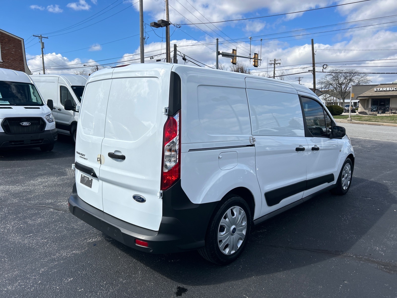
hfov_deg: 67.3
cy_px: 149
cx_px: 198
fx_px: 298
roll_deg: -0.2
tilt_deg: -5.4
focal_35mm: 26
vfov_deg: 53.1
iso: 50
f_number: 1.5
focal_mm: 5.7
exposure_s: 1/5882
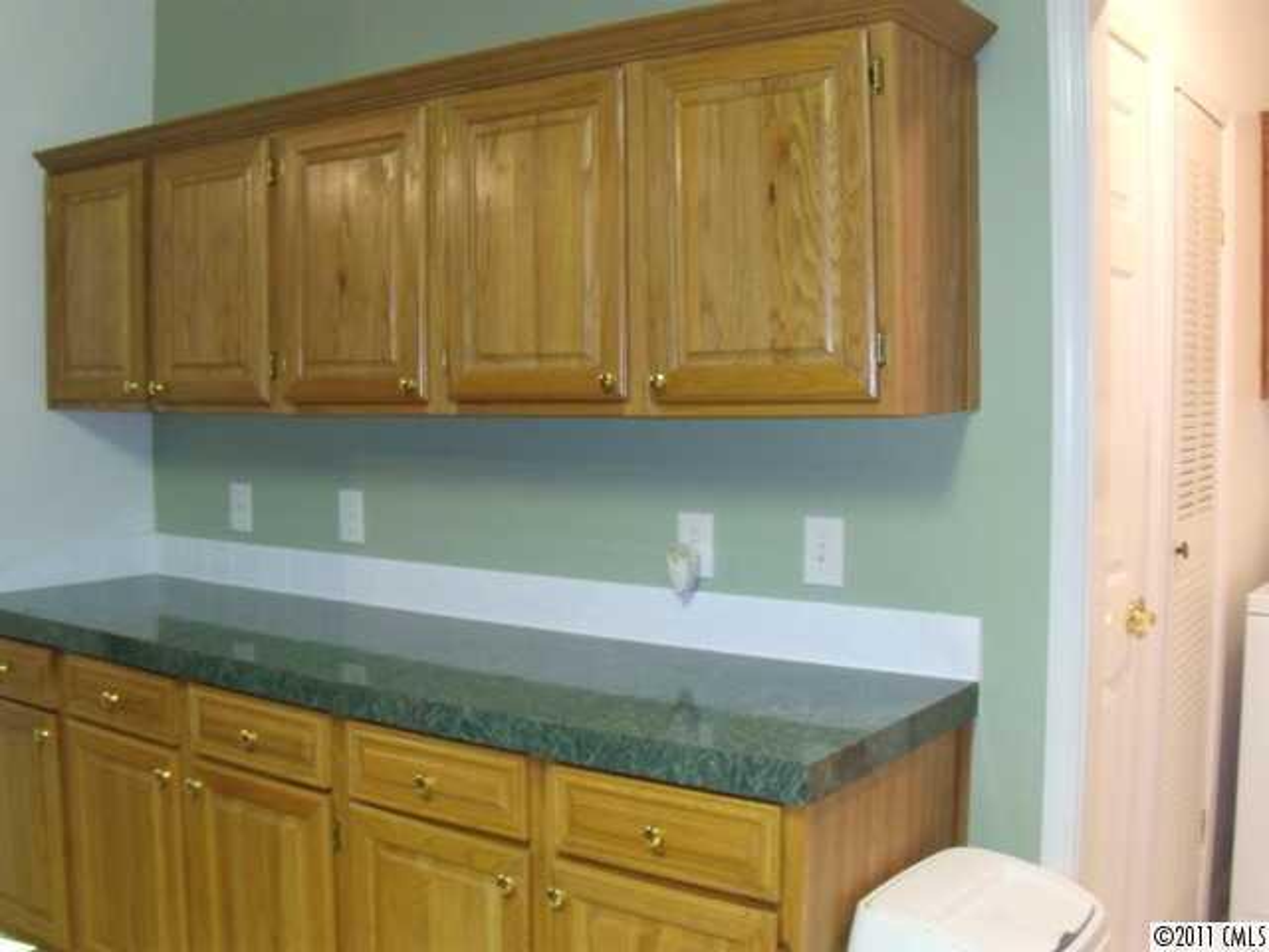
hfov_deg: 51.4
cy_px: 476
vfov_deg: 39.7
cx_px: 634
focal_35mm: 36
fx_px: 1320
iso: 400
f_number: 3.6
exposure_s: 1/5
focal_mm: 6.4
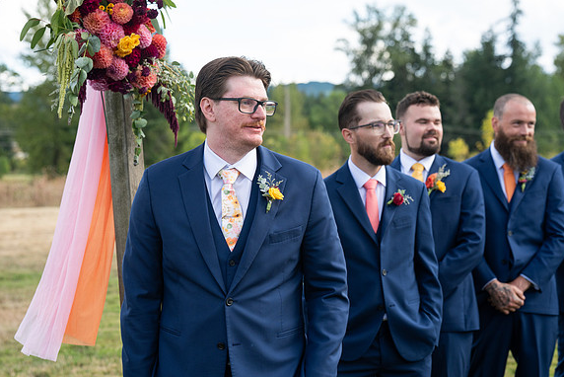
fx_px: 1113
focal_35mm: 71
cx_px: 284
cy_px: 190
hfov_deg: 28.4
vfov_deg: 19.2
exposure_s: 1/640
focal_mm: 70
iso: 400
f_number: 4.5
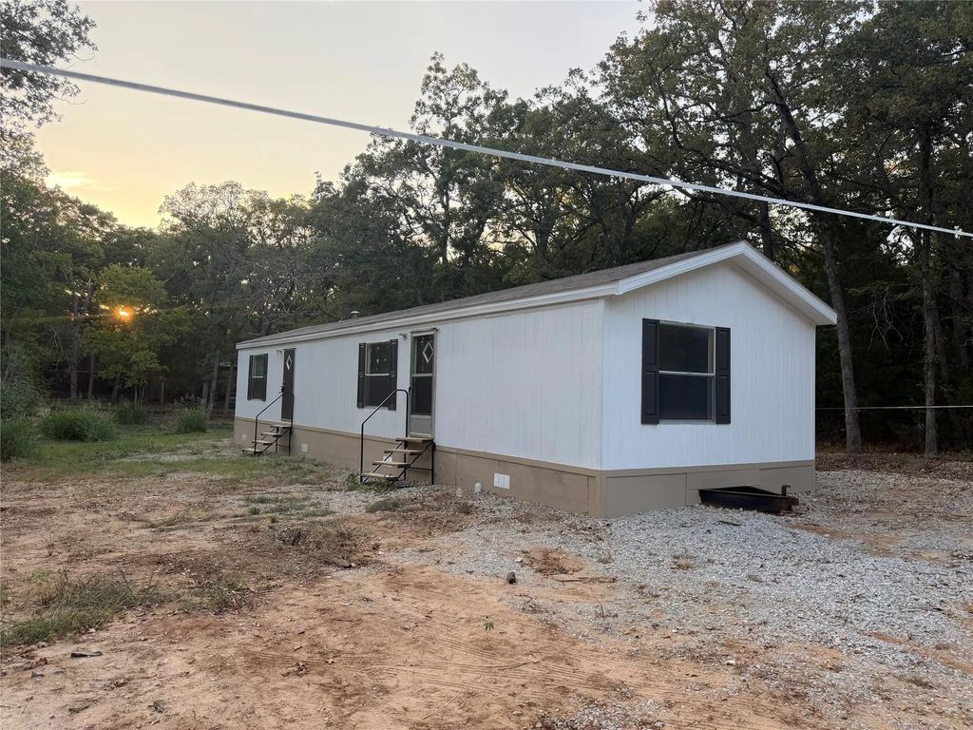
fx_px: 675
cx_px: 486
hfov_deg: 71.6
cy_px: 365
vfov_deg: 56.8
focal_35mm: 24
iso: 80
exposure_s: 1/341
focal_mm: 6.76
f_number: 1.78
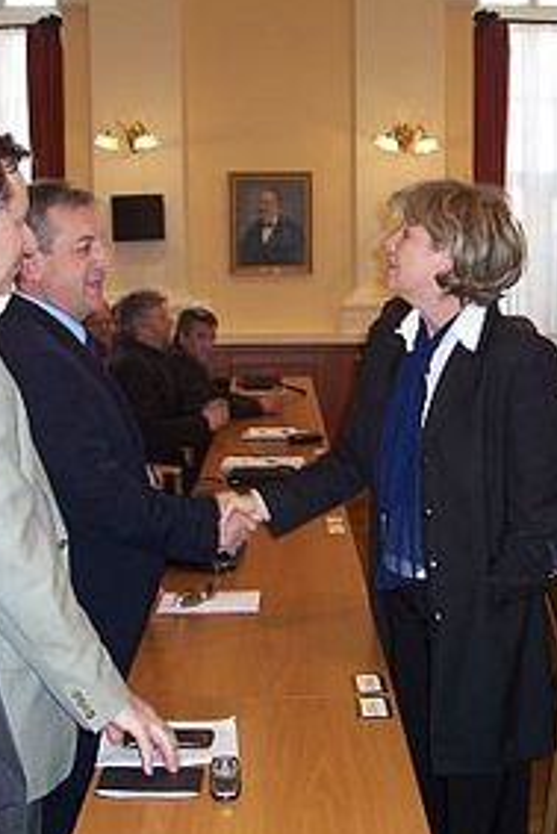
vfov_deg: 39.6
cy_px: 421
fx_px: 1159
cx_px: 306
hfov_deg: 27.0
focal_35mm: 50
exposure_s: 1/60
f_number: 2.7
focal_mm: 5.6
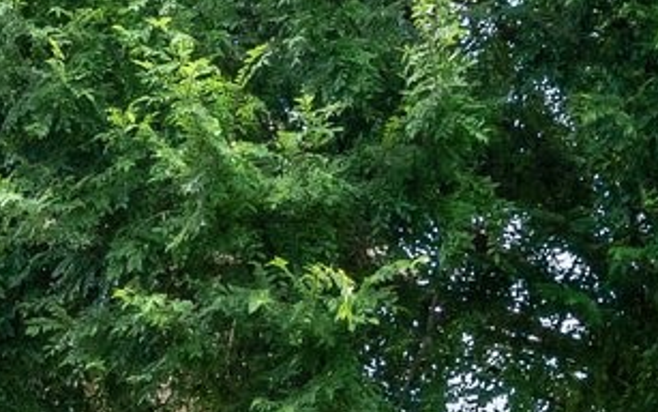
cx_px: -864
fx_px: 4269
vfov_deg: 5.4
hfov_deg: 8.2
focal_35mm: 238
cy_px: 943
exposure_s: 1/250
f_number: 8
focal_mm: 35
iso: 400
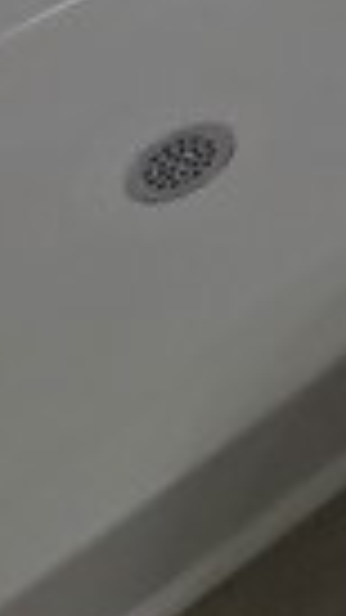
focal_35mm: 106
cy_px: -760
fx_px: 1730
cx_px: 993
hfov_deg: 9.3
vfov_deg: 14.8
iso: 25
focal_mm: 2.2
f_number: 1.9
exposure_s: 1/60
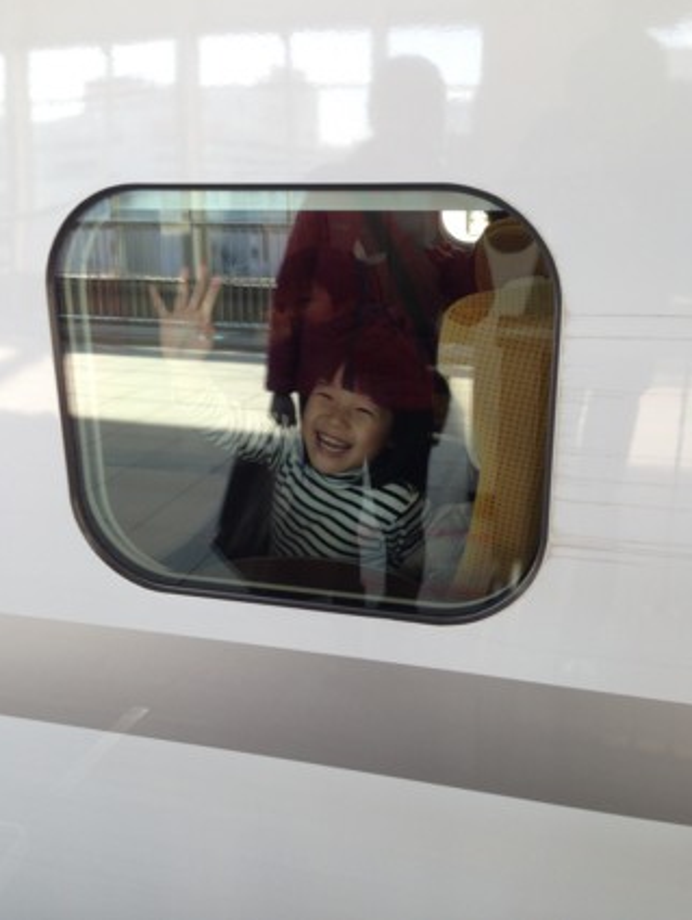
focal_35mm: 35
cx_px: 347
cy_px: 434
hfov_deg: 40.8
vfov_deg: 52.5
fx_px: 931
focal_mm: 4.12
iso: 64
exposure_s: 1/120
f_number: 2.4
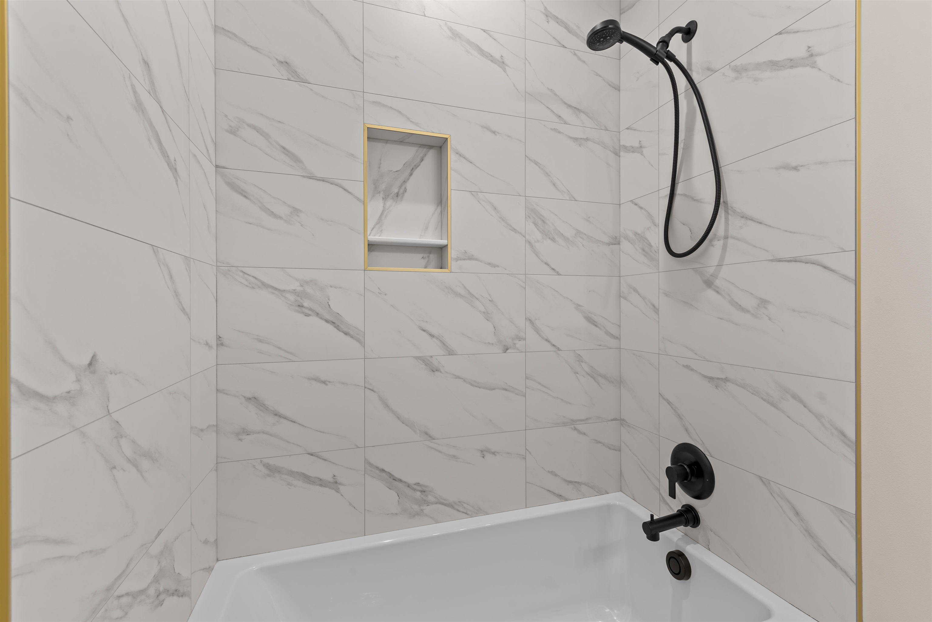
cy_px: 311
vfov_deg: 73.8
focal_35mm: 16
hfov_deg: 96.7
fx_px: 414
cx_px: 466
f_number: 8
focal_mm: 16
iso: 100
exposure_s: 2
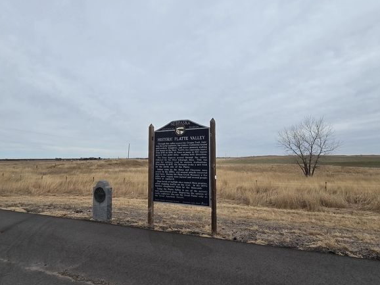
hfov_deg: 87.7
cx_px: 183
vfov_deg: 71.5
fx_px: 198
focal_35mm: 18
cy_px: 138
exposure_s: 1/3109
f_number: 2.2
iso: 50
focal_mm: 2.2
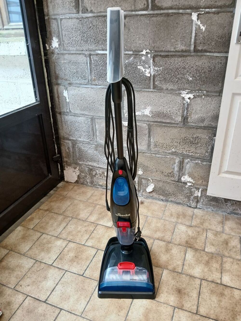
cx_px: 120
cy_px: 160
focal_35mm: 26
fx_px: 241
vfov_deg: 67.3
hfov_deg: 53.1
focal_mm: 3.98
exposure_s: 1/50
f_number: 1.8
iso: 64
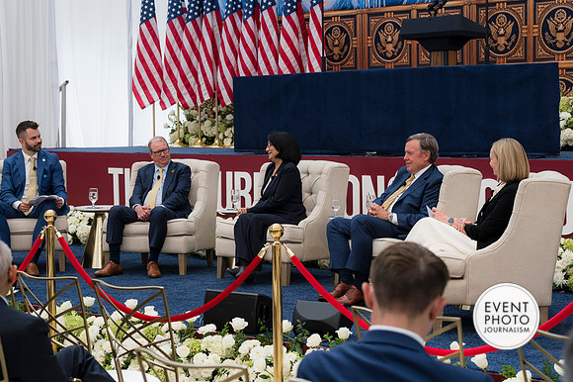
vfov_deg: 19.4
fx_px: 1113
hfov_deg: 28.9
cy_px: 191
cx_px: 286
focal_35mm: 70
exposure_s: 1/160
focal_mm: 47
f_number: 4
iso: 140
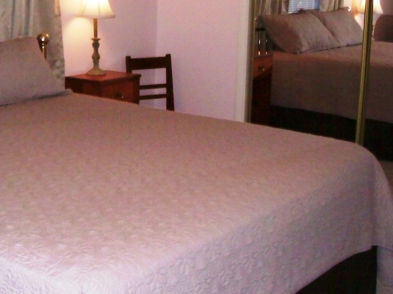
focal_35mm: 67
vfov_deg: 21.8
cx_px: 76
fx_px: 761
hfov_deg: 28.3
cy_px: 84
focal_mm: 6
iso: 160
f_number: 2.7
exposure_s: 1/64
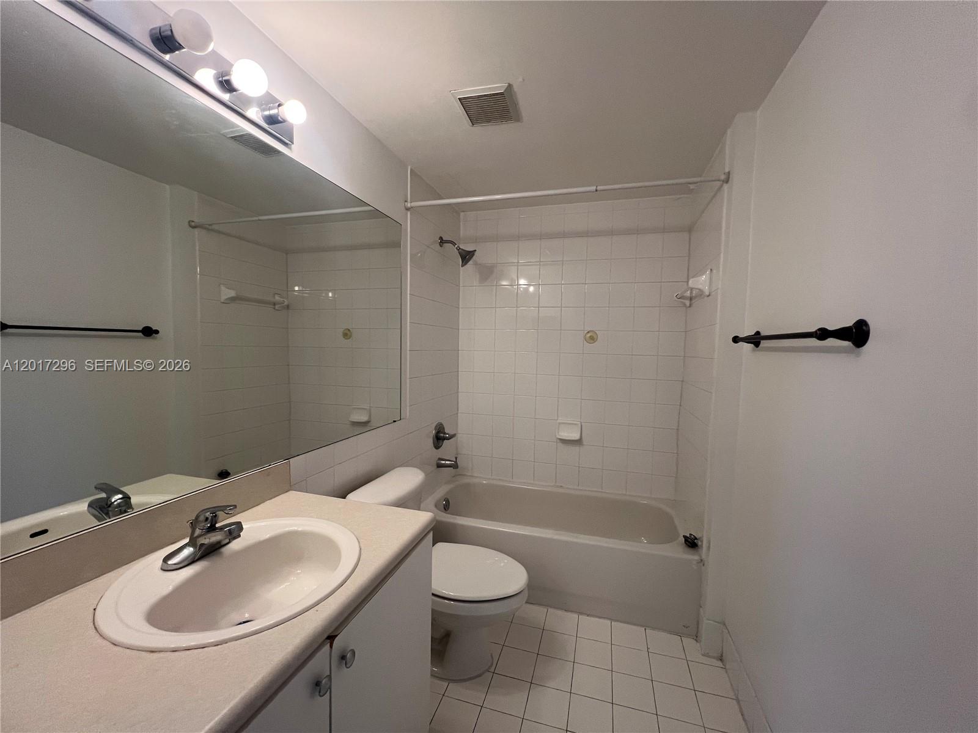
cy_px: 366
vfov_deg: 89.9
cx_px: 489
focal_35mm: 13
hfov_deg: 106.2
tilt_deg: -3.3
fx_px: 367
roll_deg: -1.1
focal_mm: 1.57
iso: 160
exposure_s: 1/120
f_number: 1.8
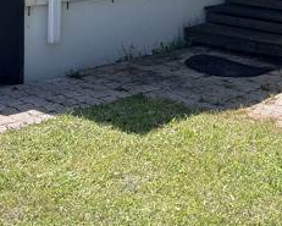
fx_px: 735
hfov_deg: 21.4
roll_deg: -1.5
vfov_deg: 16.1
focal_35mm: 88
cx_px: 240
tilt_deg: -1.7
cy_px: -106
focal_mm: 5.1
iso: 50
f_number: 1.6
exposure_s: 1/1477
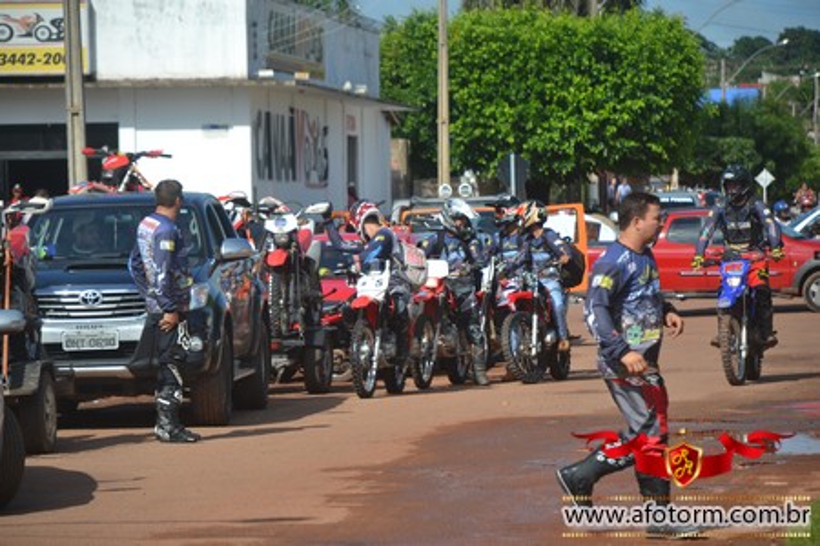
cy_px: 273
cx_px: 410
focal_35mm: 202
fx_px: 4612
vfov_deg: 6.8
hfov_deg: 10.2
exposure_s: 1/500
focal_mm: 135
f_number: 5.6
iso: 100
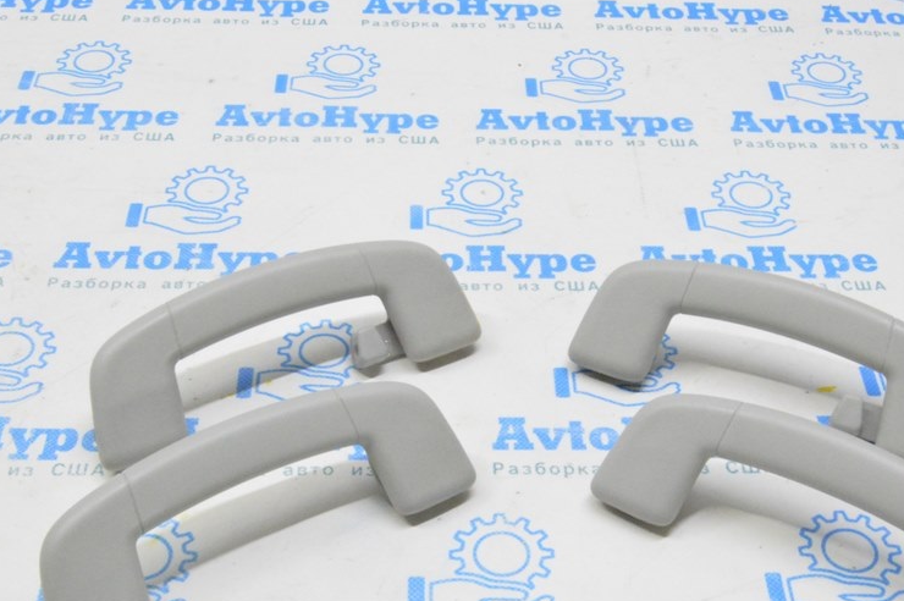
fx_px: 1355
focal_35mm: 54
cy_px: 398
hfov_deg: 36.9
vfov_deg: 24.9
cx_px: 496
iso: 6400
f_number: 20
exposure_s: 1/20
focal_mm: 26
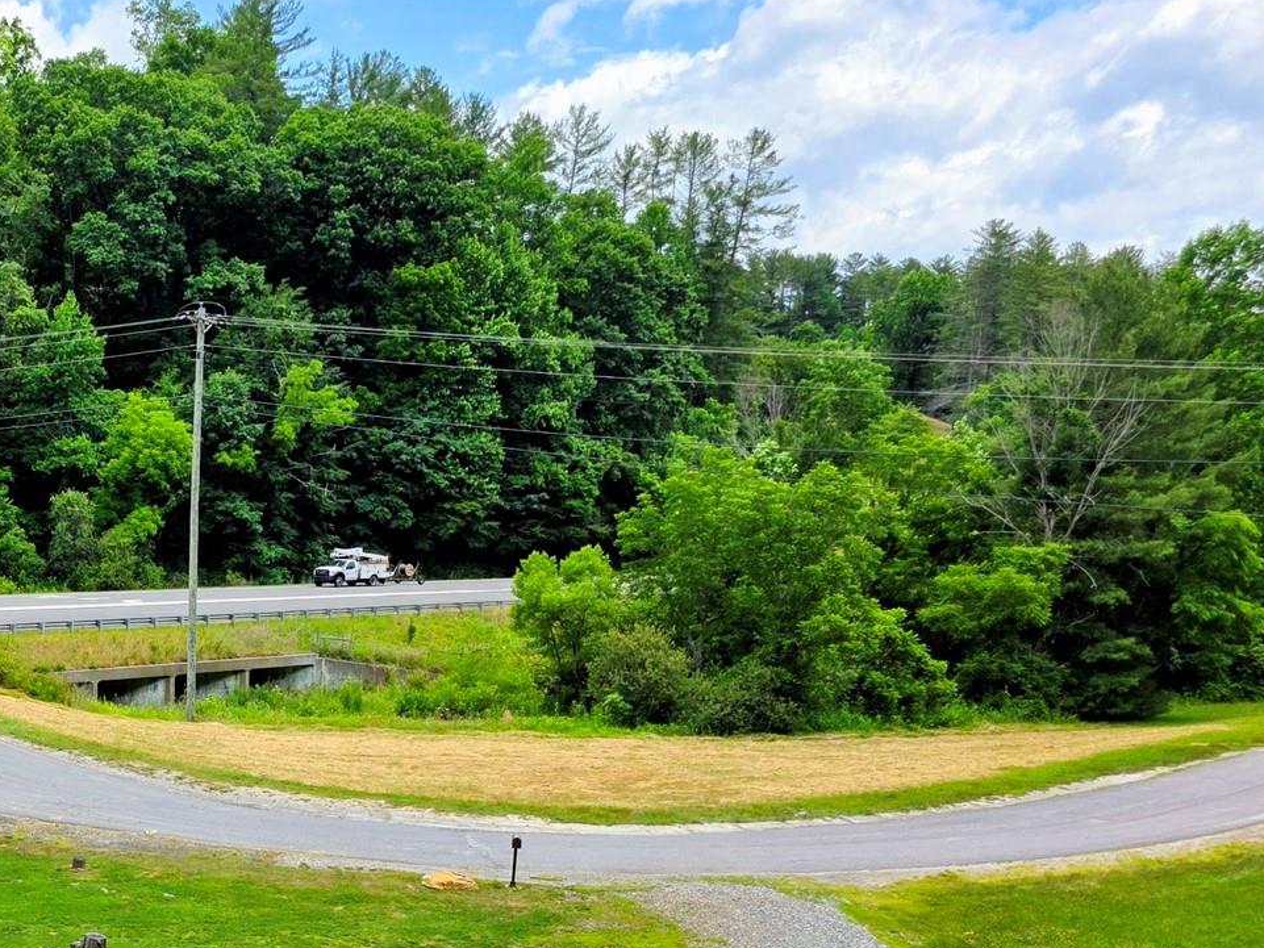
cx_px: -28
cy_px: 786
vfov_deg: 28.9
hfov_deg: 34.9
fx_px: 1789
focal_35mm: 49
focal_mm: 6.3
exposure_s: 1/3972
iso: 80
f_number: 1.7
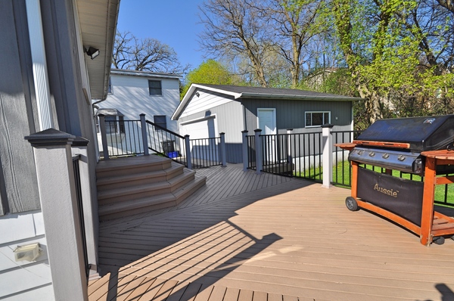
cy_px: 156
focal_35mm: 16
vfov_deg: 73.5
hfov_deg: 96.8
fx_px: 201
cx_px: 218
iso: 200
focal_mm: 10
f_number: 10
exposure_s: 1/400
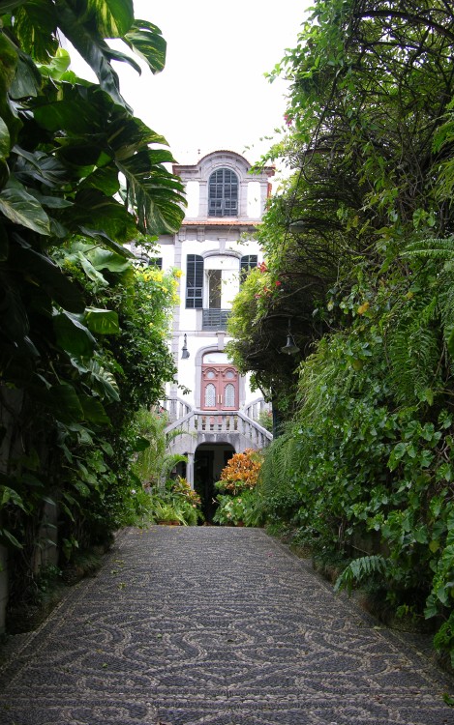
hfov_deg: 33.6
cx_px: 247
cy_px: 370
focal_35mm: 38
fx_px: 752
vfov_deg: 51.5
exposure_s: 1/76.2
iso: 50
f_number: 3.5
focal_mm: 8.9
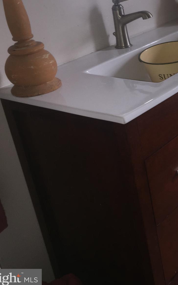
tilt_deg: -22.8
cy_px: 101
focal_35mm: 54
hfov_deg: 21.7
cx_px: 231
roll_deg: +5.6
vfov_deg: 37.2
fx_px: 419
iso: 32
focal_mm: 4.15
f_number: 2.2
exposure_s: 1/35
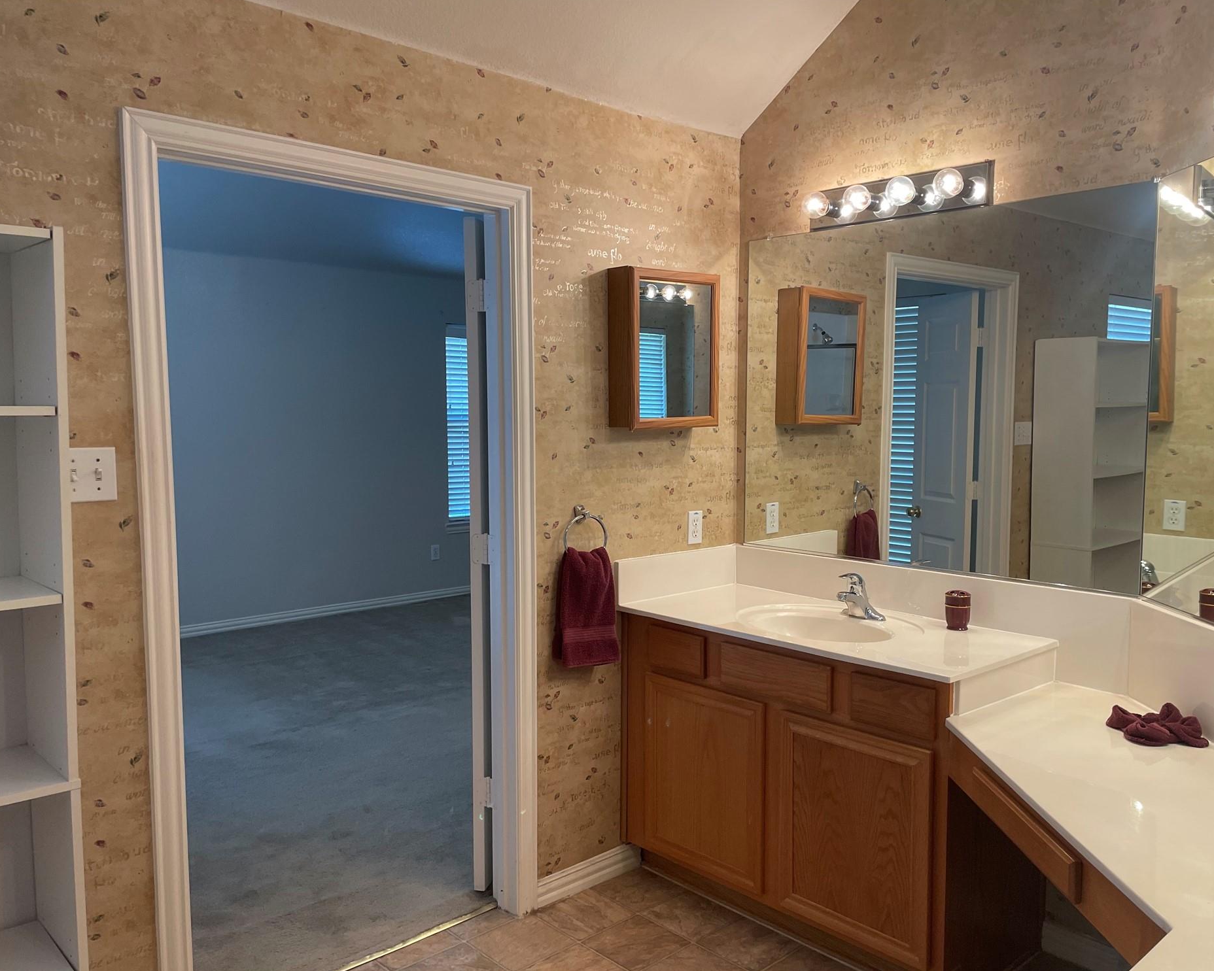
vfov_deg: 51.5
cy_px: 498
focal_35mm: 28
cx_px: 653
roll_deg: +0.8
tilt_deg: -5.2
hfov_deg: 62.1
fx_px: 1006
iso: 125
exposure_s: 1/120
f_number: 1.6
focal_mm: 4.2
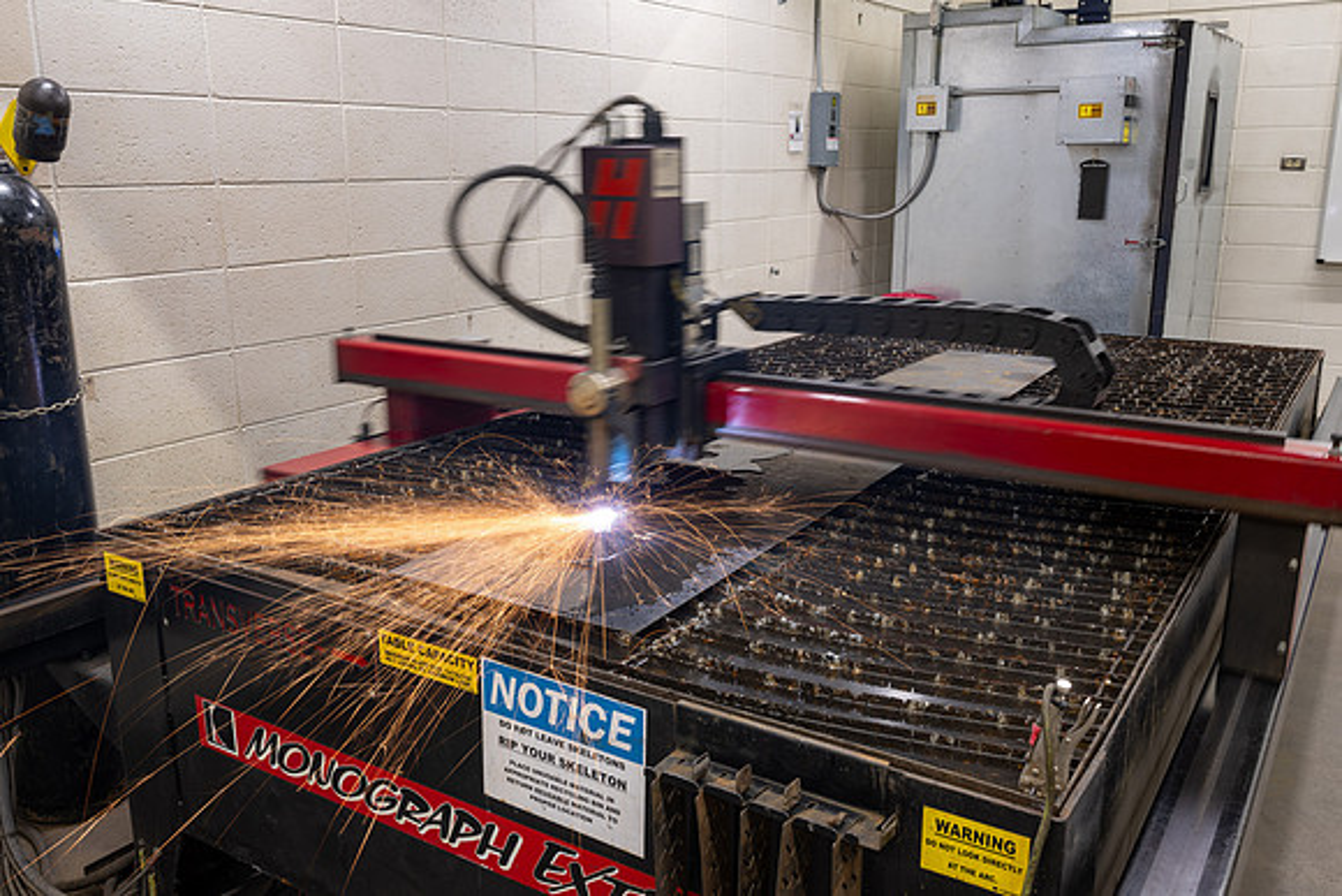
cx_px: 671
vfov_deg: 43.6
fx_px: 1119
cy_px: 448
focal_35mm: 30
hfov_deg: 61.9
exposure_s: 1/1.25
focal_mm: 30
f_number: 10
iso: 100
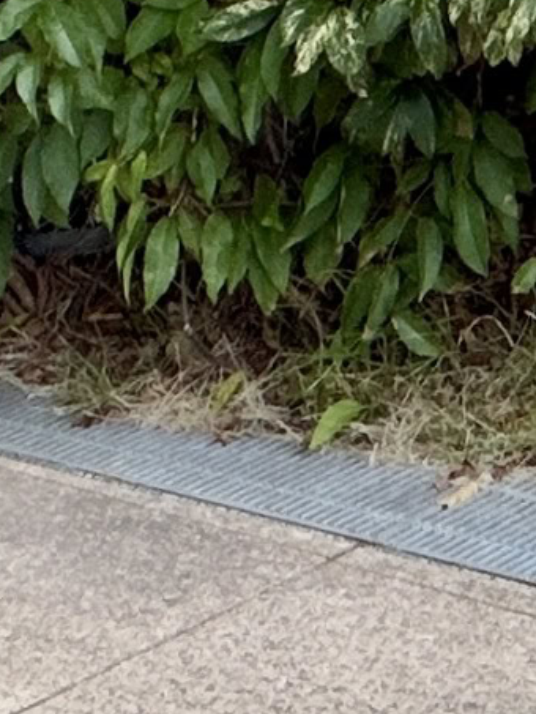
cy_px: -351
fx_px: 2187
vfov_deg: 16.8
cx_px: 851
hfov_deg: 13.1
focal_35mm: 106
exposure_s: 1/121
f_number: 1.9
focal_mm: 2.7
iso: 64
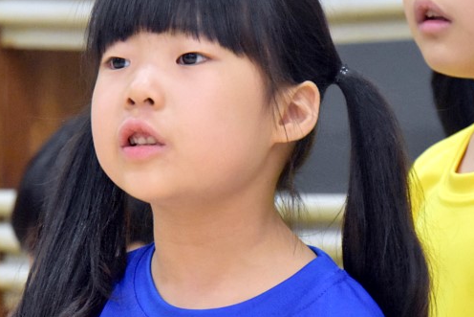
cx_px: 166
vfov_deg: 3.4
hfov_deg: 5.1
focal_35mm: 408
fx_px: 5373
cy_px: 162
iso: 5000
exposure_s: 1/125
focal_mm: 150
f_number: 6
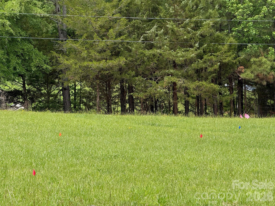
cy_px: 103
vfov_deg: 12.3
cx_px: 138
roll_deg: +0.5
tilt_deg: -2.8
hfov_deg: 16.4
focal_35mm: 120
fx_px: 953
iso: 64
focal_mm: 15.66
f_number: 2.8
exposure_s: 1/736
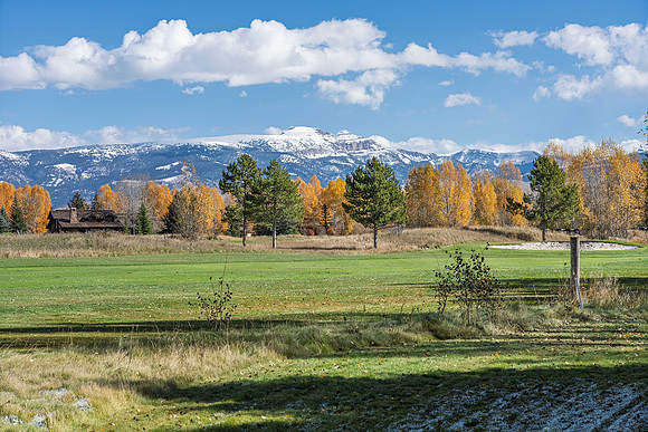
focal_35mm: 82
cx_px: 324
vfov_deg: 16.7
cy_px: 216
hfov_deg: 24.8
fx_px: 1476
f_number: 13
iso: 400
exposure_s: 1/800
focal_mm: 82
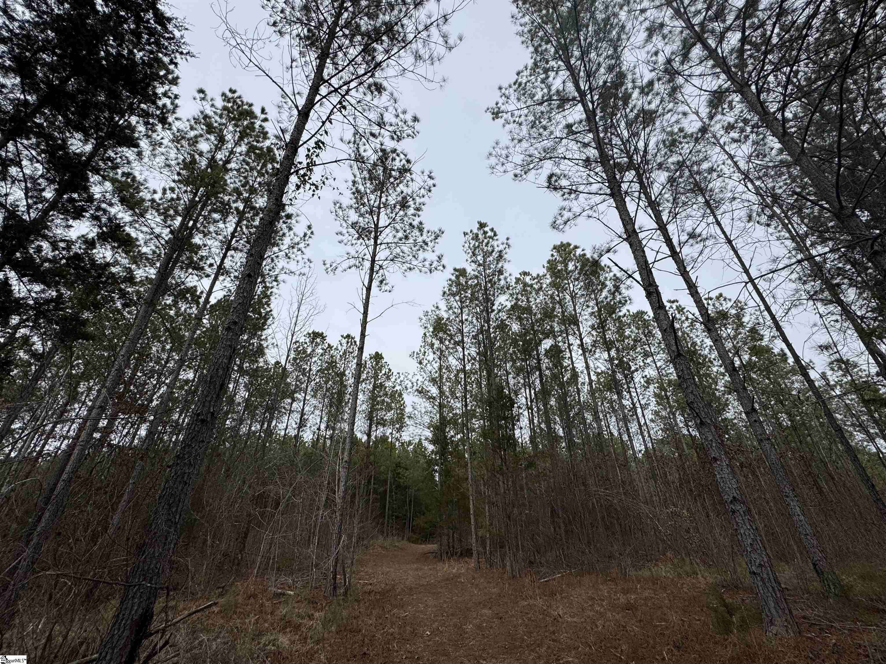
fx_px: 358
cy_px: 332
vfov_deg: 85.7
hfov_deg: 102.1
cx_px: 443
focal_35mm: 14
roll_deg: +0.3
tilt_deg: +29.7
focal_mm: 2.22
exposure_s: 1/1880
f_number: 2.2
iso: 40
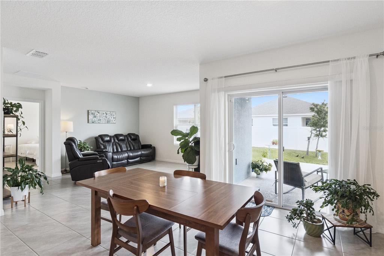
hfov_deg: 90.0
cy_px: 128
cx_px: 192
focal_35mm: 18
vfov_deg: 67.3
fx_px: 192
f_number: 11
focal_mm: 12
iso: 1600
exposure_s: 1/90
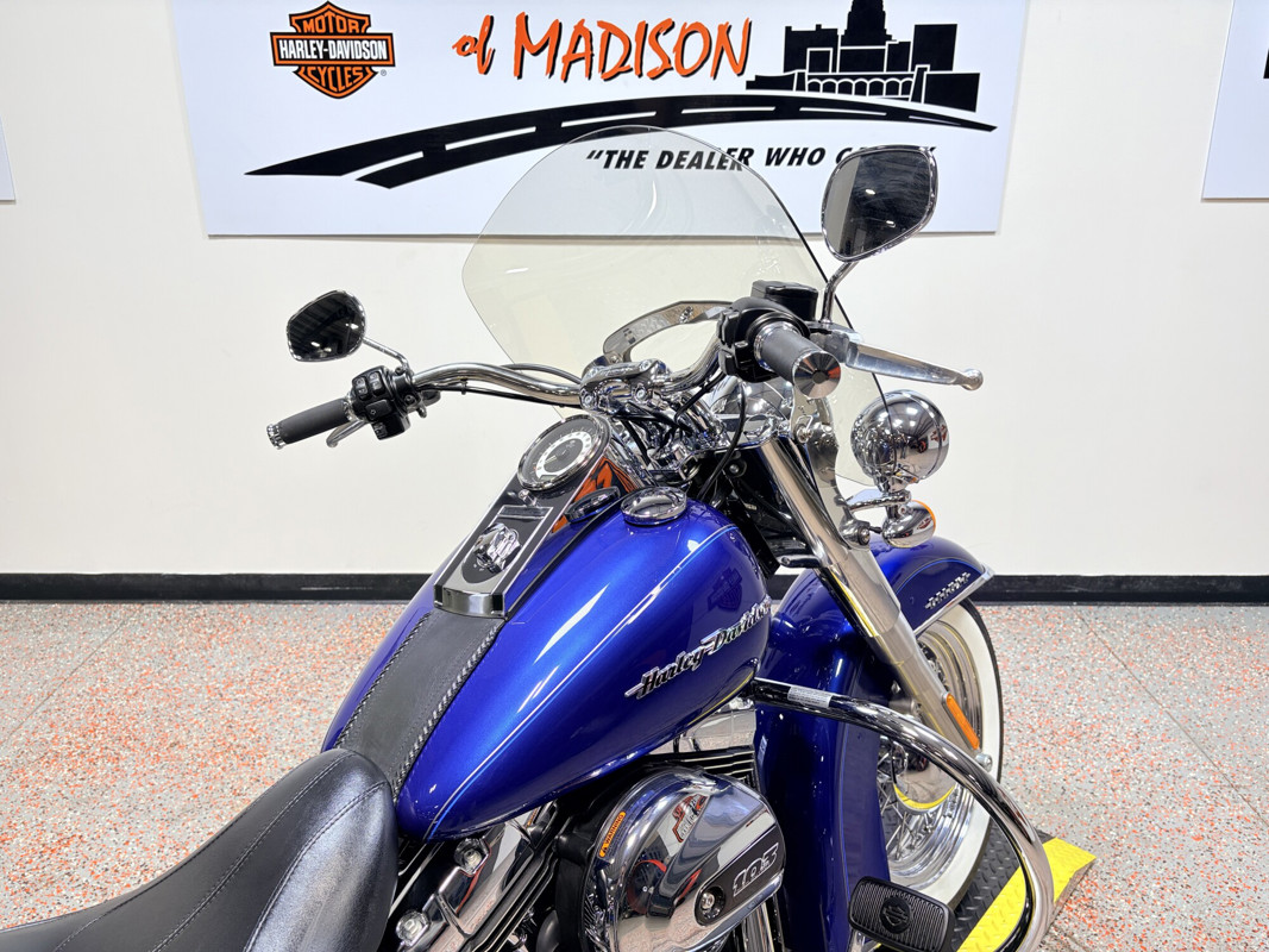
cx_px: 634
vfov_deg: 53.1
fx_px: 953
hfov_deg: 67.3
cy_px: 476
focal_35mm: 26
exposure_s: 1/120
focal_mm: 5.96
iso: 40
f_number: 1.6
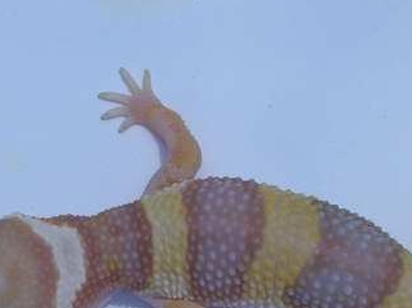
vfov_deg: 6.6
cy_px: 274
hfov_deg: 8.8
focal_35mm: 225
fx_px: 2673
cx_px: 285
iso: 50
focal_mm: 11.7
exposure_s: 1/887
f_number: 6.6
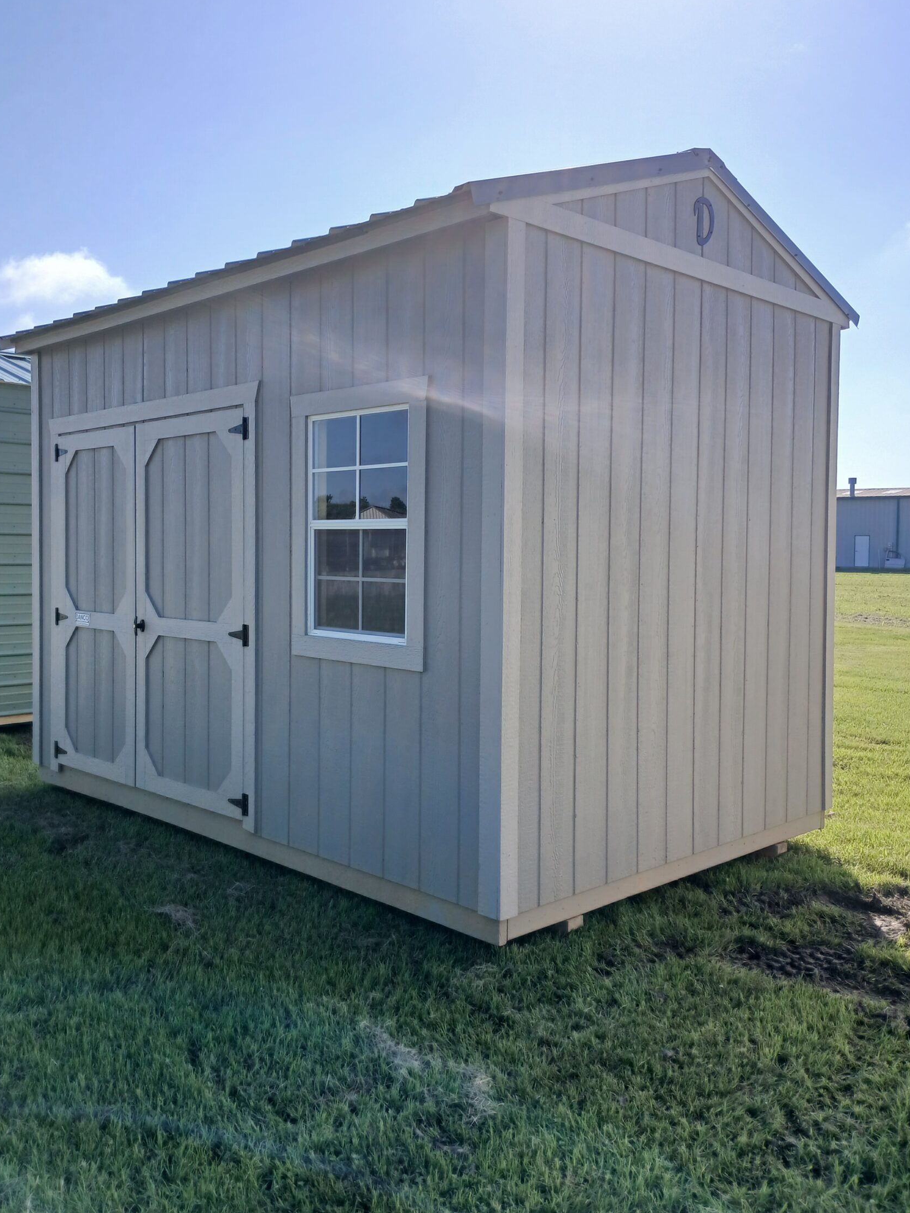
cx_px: 397
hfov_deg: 46.7
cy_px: 589
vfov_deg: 60.0
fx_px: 1052
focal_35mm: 30
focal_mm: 3.98
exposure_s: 1/791
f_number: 1.8
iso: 20
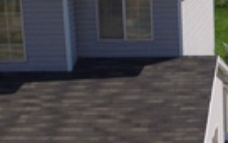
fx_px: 621
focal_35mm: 100
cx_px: 251
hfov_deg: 19.9
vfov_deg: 13.0
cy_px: 106
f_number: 2.8
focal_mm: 3.61
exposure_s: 1/1953
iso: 100
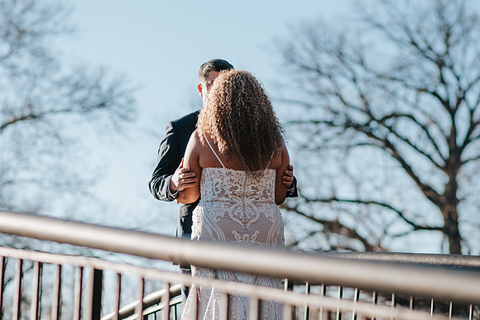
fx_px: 1700
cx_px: 240
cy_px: 160
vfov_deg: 10.8
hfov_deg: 16.1
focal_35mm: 128
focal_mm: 85
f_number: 2.8
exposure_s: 1/1250
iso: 100
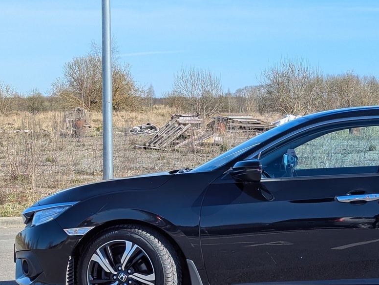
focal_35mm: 99
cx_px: 372
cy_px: 235
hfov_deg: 19.3
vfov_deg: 14.9
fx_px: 1085
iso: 46
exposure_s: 1/1433
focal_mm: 6.81
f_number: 1.85
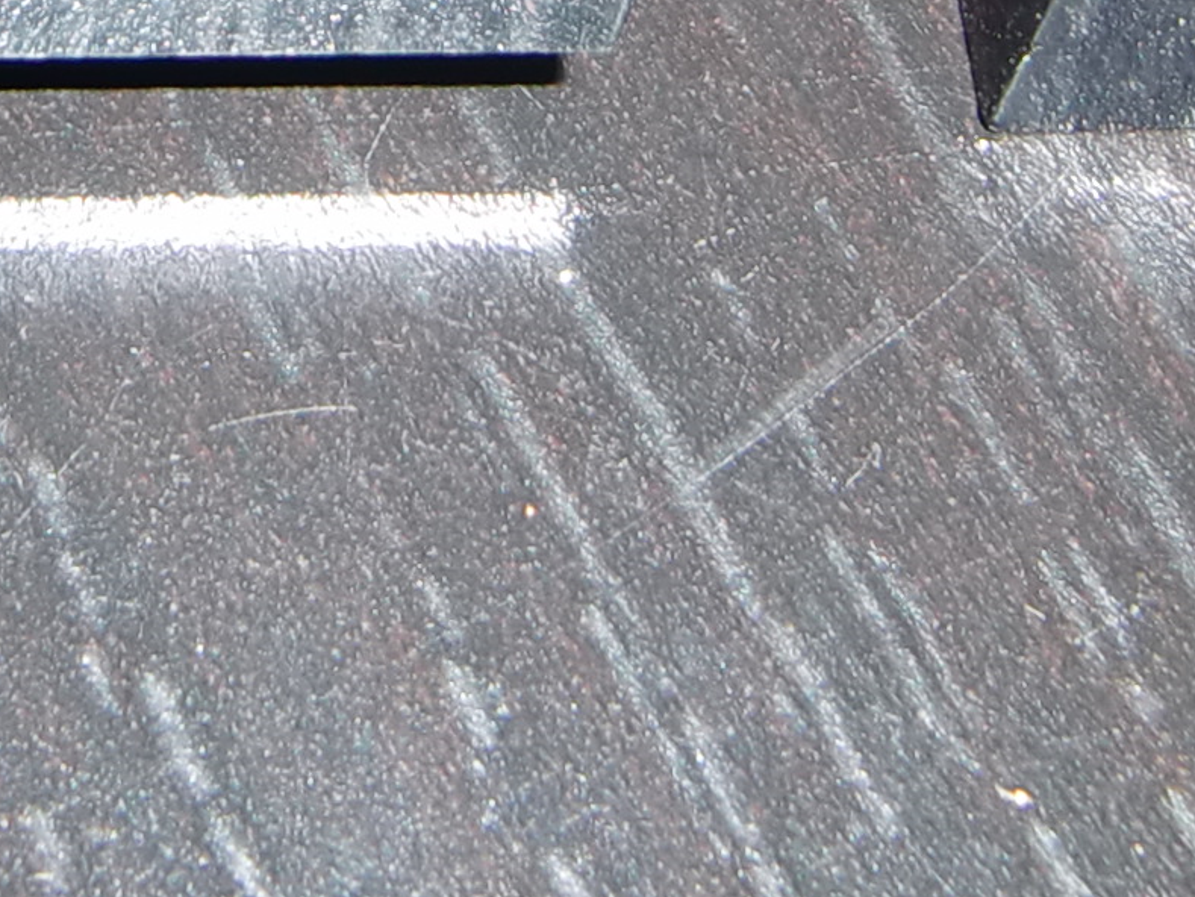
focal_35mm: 142
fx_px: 4903
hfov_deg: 13.8
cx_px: 207
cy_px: -627
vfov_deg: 10.0
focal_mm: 4.9
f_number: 7
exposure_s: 1/30
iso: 64
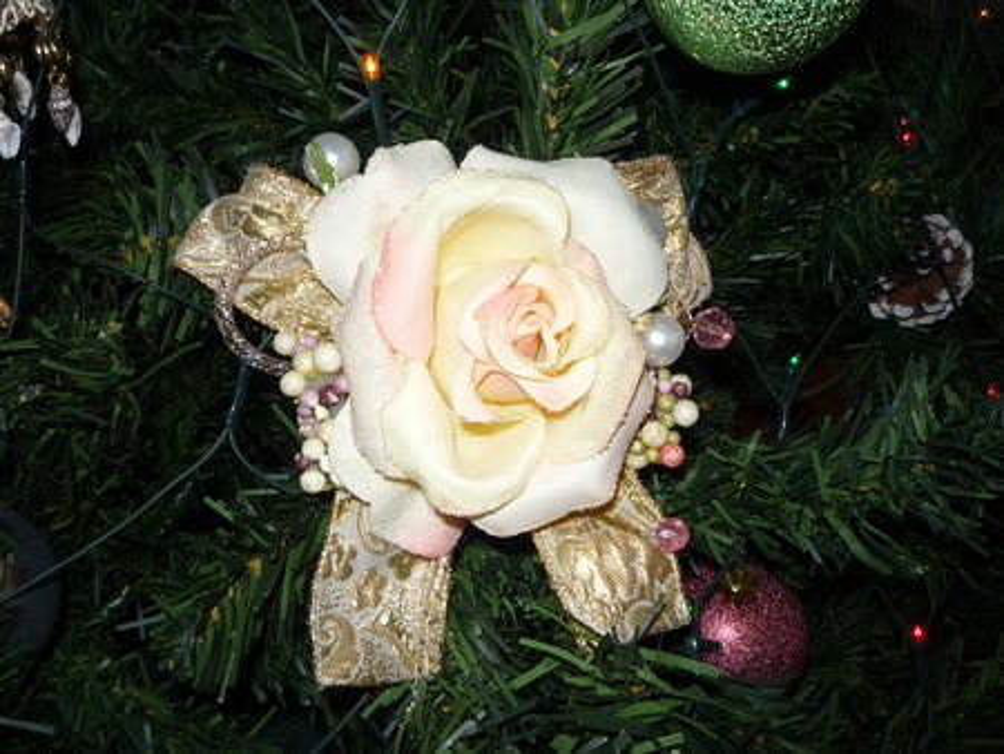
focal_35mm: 32
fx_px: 929
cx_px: 502
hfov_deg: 56.8
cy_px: 377
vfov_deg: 44.2
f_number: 4
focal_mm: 5.2
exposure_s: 1/30
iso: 100
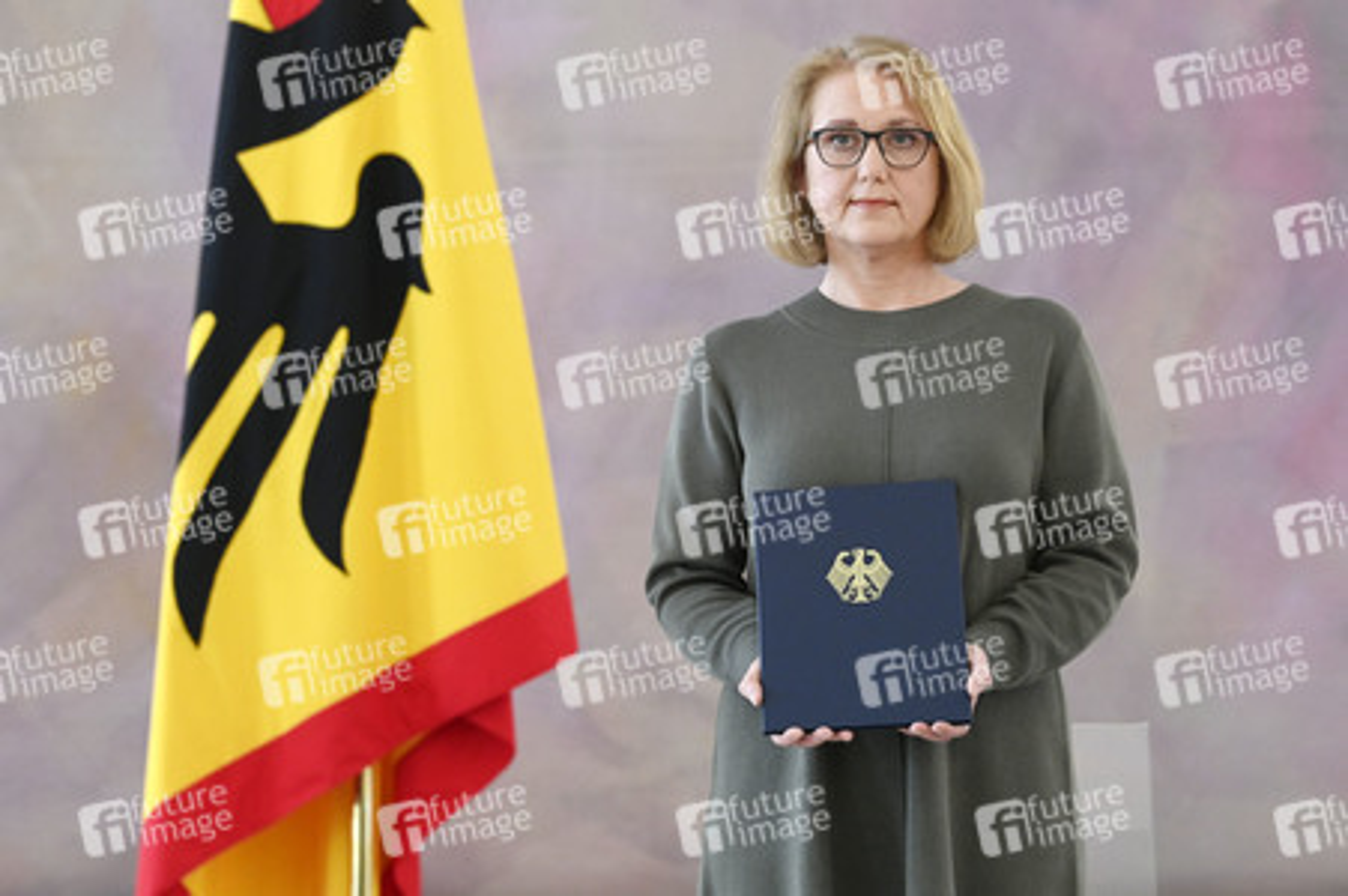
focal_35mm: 160
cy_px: 448
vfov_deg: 8.6
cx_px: 674
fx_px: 5987
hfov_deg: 12.8
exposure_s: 1/400
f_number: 5.6
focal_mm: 160
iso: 6400
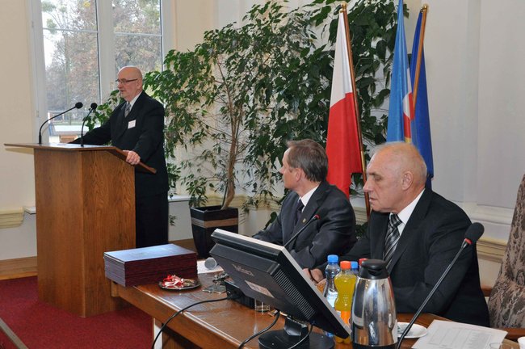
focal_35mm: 48
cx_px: 262
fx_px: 699
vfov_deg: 28.0
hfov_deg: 41.2
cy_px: 174
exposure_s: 1/60
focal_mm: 32
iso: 1600
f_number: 13
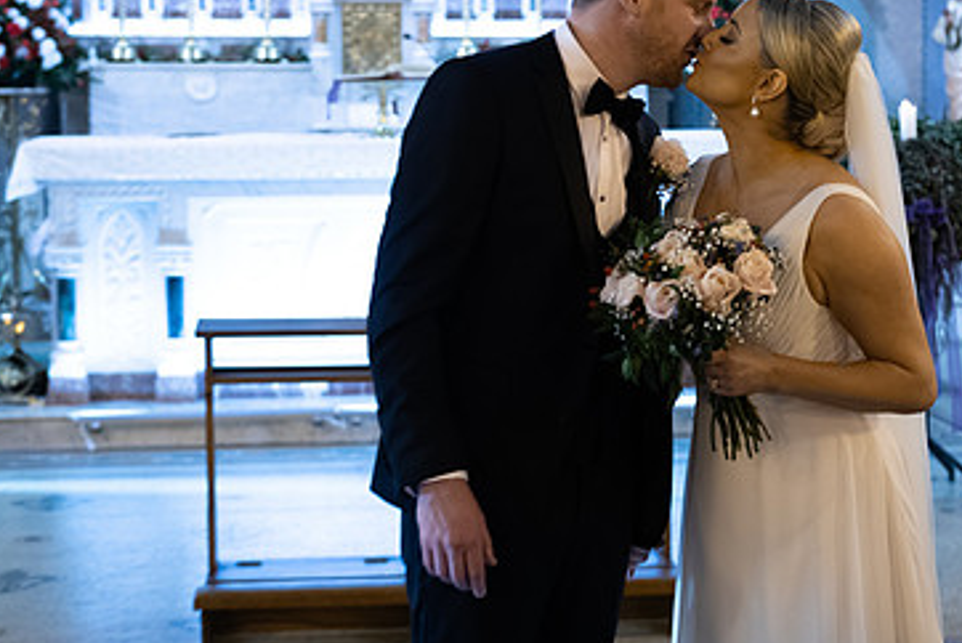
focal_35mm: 72
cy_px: 251
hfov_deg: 28.0
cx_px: 582
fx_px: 1925
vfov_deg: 18.9
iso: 1250
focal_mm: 45
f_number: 3.5
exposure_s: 1/160
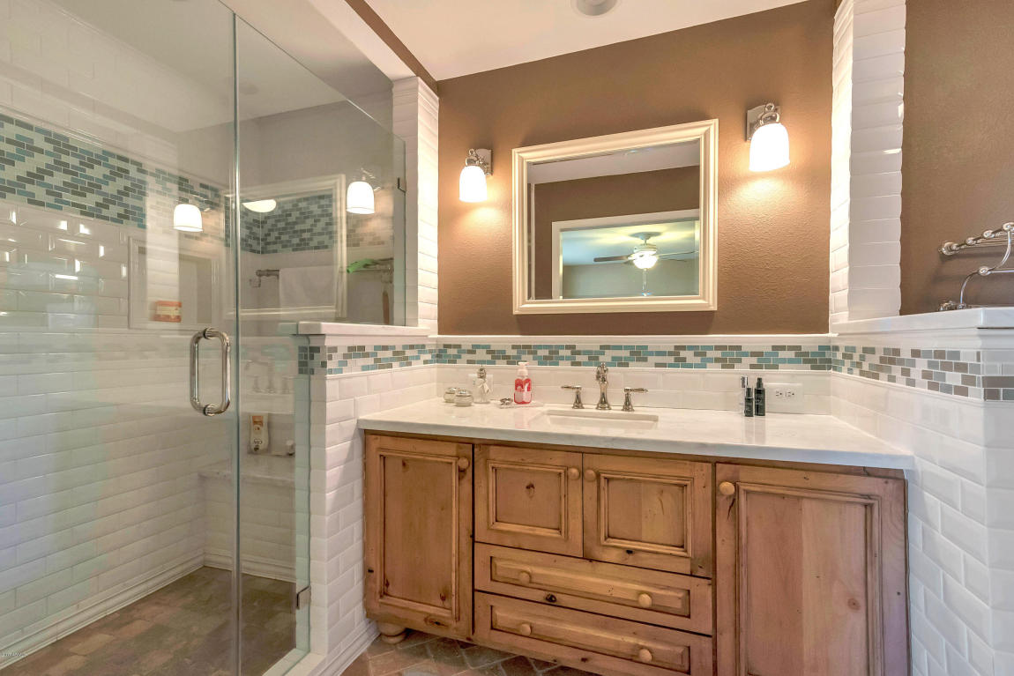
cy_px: 338
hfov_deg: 100.4
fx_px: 423
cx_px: 507
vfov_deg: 77.3
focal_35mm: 15
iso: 2500
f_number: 7.1
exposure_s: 1/50
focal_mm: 15
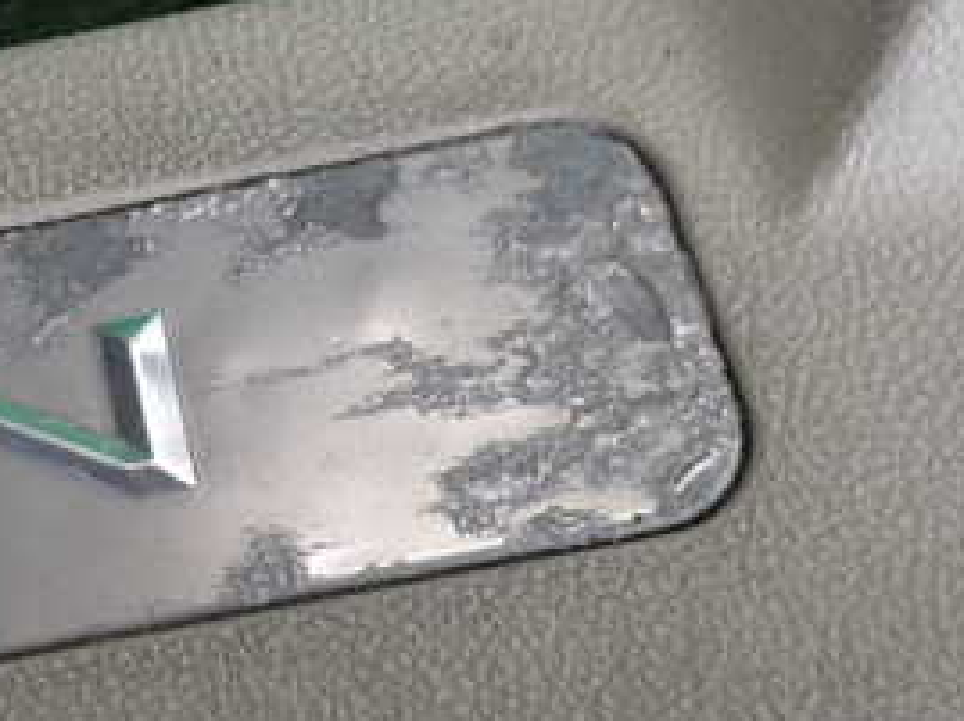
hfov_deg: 27.7
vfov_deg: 21.9
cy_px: 312
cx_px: 54
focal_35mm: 67
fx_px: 1863
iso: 200
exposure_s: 1/100
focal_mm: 5.4
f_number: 2.3
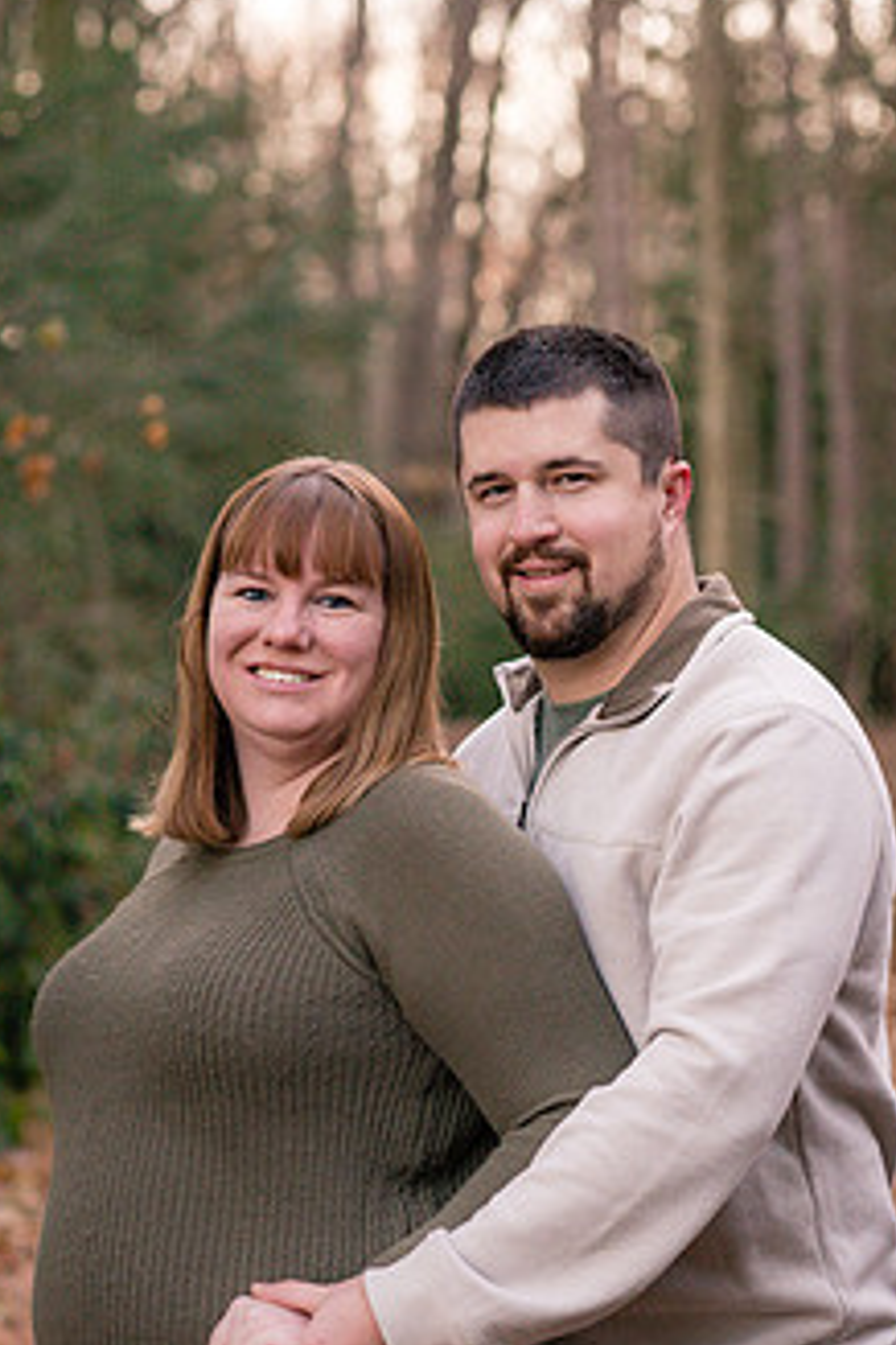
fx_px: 4368
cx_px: 390
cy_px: 831
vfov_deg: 17.5
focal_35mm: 117
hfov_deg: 11.7
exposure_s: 1/400
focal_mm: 85
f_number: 3.5
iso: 1250
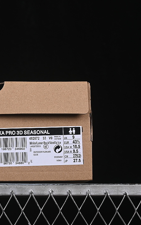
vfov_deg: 18.1
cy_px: 112
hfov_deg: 11.3
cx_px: -3
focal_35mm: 115
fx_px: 707
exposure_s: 1/80
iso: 160
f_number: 8
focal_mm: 50
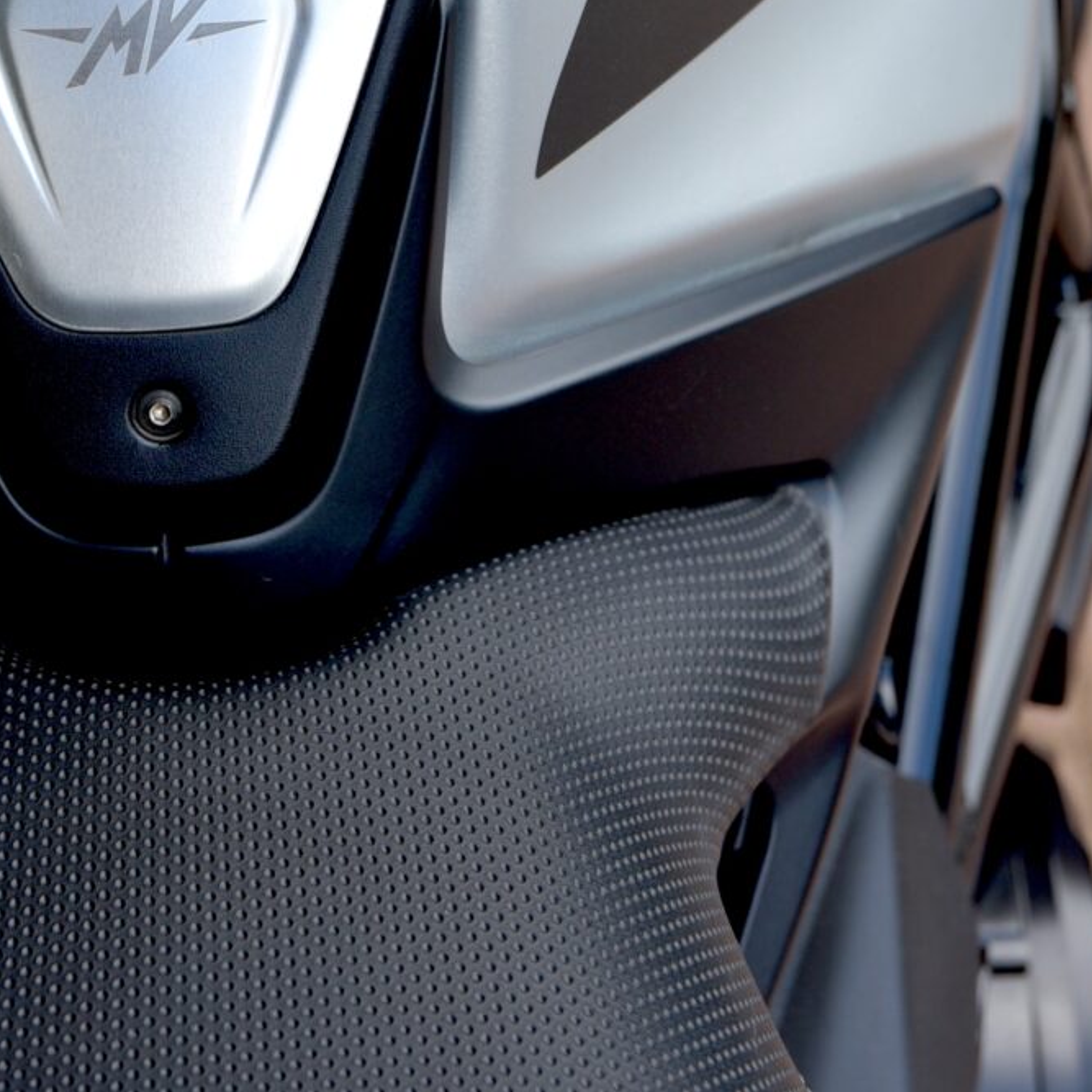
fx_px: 5354
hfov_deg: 11.6
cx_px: 259
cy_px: -268
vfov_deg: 11.4
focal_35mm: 150
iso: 100
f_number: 5
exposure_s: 1/100
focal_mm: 46
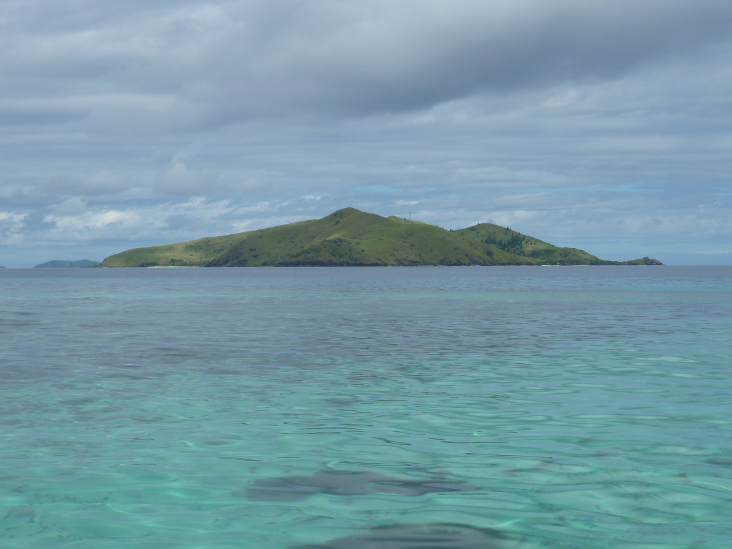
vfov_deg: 24.8
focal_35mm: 59
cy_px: 274
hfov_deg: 32.7
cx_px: 366
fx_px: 1248
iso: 80
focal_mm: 9.7
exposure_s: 1/500
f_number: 5.6
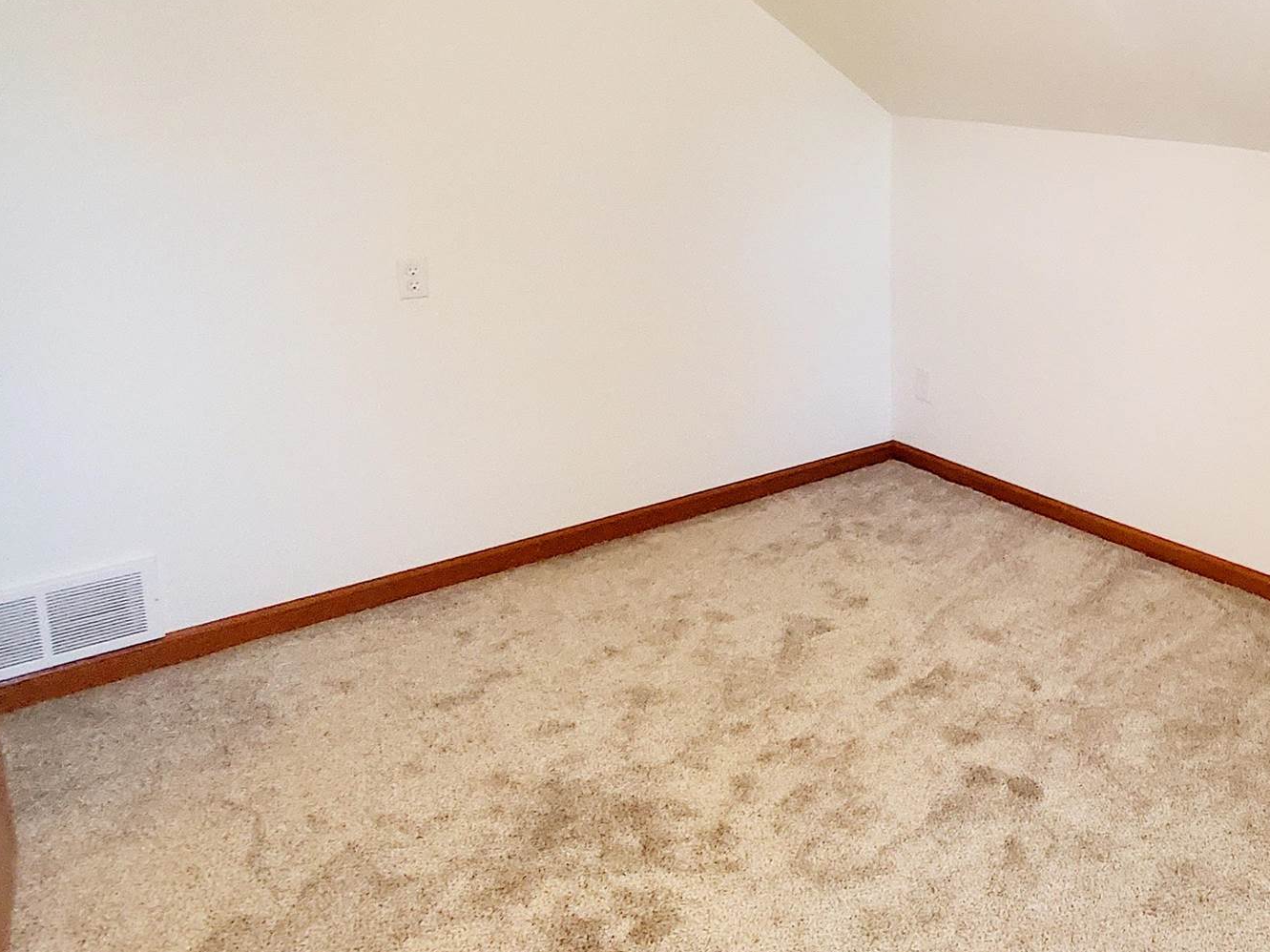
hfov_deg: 51.1
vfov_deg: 45.5
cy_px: 264
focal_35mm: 30
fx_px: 1101
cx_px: 1201
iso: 500
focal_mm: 1.8
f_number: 2.2
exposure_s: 1/60.2
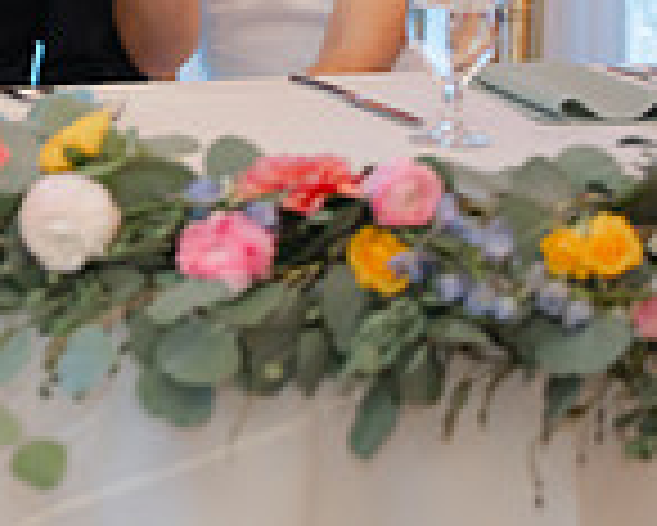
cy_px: -339
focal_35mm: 186
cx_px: -392
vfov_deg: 8.1
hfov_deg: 10.0
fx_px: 3619
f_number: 1.8
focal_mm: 50
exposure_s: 1/100
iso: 320
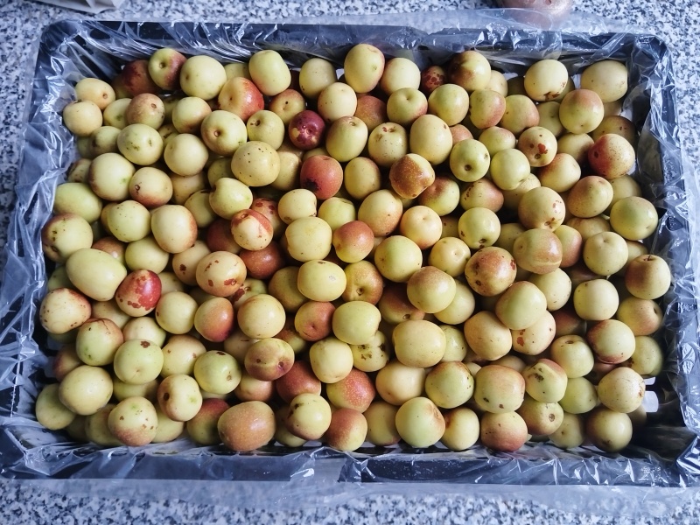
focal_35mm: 26
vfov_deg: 53.1
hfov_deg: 67.3
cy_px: 262
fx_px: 526
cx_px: 350
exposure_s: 1/100
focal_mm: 4.95
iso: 2028
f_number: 1.9
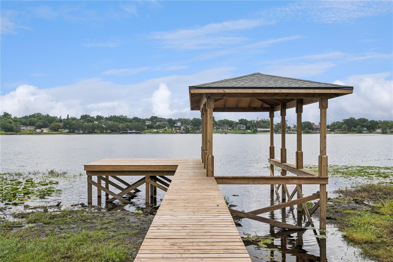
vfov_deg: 38.9
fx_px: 371
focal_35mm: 34
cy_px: 131
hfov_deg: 55.8
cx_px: 196
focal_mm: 34
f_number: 9
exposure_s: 1/1250
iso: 400
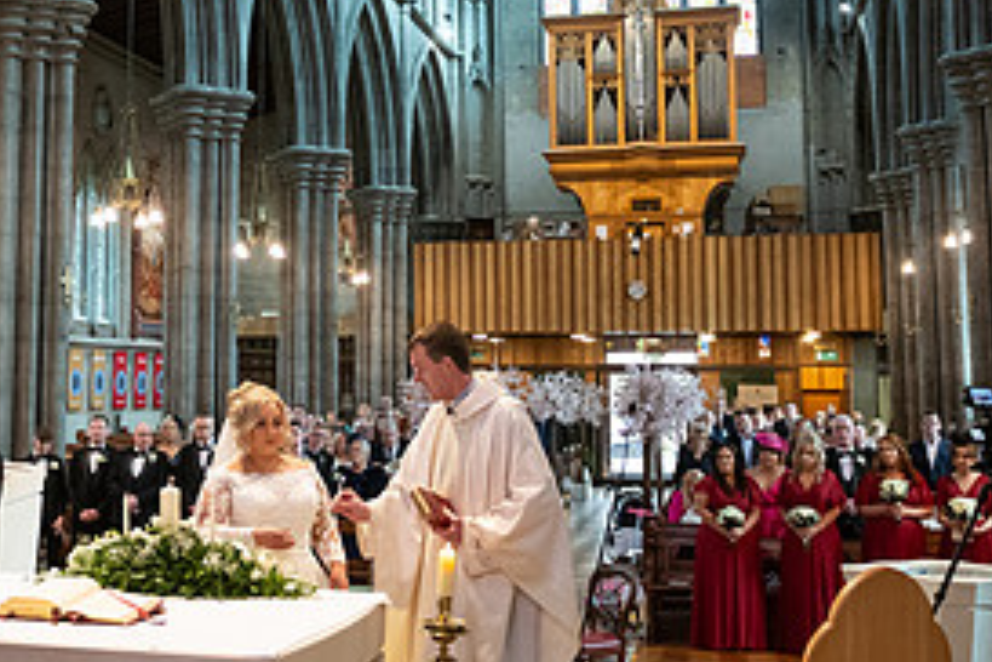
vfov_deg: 26.3
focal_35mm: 51
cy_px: 213
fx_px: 1405
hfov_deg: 38.3
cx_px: 298
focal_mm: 24
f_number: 3.5
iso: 1250
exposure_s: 1/160
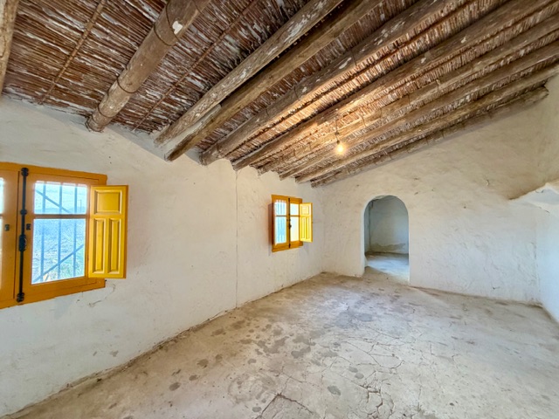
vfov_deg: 85.7
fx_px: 226
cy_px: 210
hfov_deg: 102.1
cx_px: 280
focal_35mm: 14
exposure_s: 1/50
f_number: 2.2
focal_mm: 2.22
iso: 200
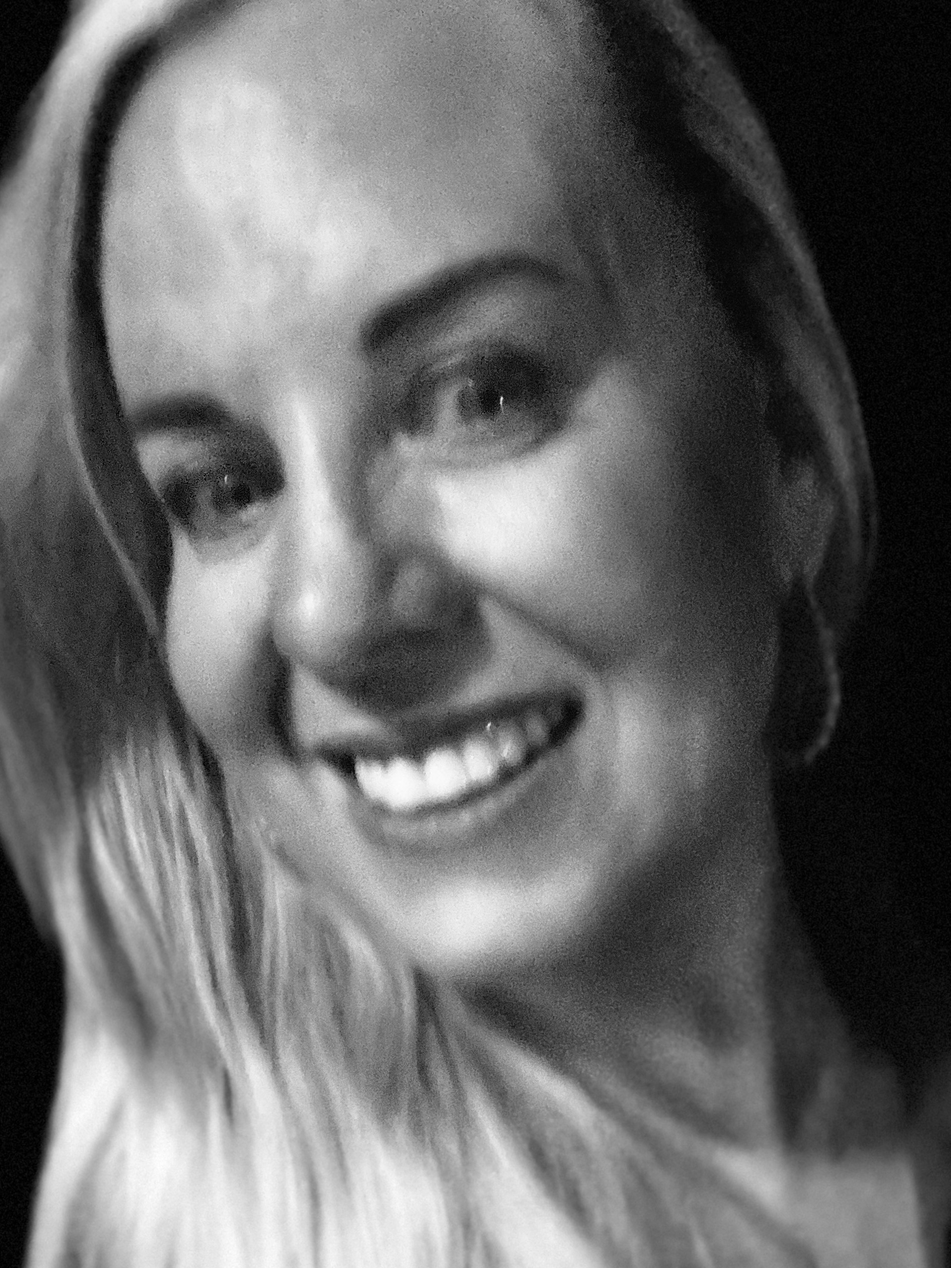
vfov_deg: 49.7
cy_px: 779
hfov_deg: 38.7
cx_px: 456
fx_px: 1355
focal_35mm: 37
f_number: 2.2
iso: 2000
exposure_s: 1/14
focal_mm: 2.71
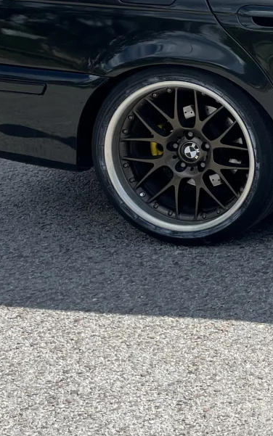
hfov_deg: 12.4
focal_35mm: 88
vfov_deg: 23.0
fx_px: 1047
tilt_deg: -11.3
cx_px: 613
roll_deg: +0.8
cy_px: 57
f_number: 1.6
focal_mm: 5.1
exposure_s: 1/2632
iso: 50
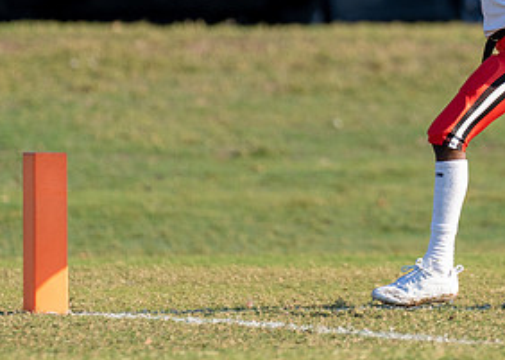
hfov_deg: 2.6
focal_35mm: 780
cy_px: -25
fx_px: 11179
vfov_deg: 1.8
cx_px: 477
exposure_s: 1/1250
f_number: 2.8
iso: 100
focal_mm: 200
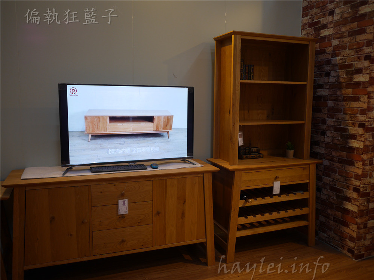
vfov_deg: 46.8
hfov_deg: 60.0
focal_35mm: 30
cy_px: 140
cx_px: 187
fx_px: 324
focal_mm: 15
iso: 200
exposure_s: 1/125
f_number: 1.8
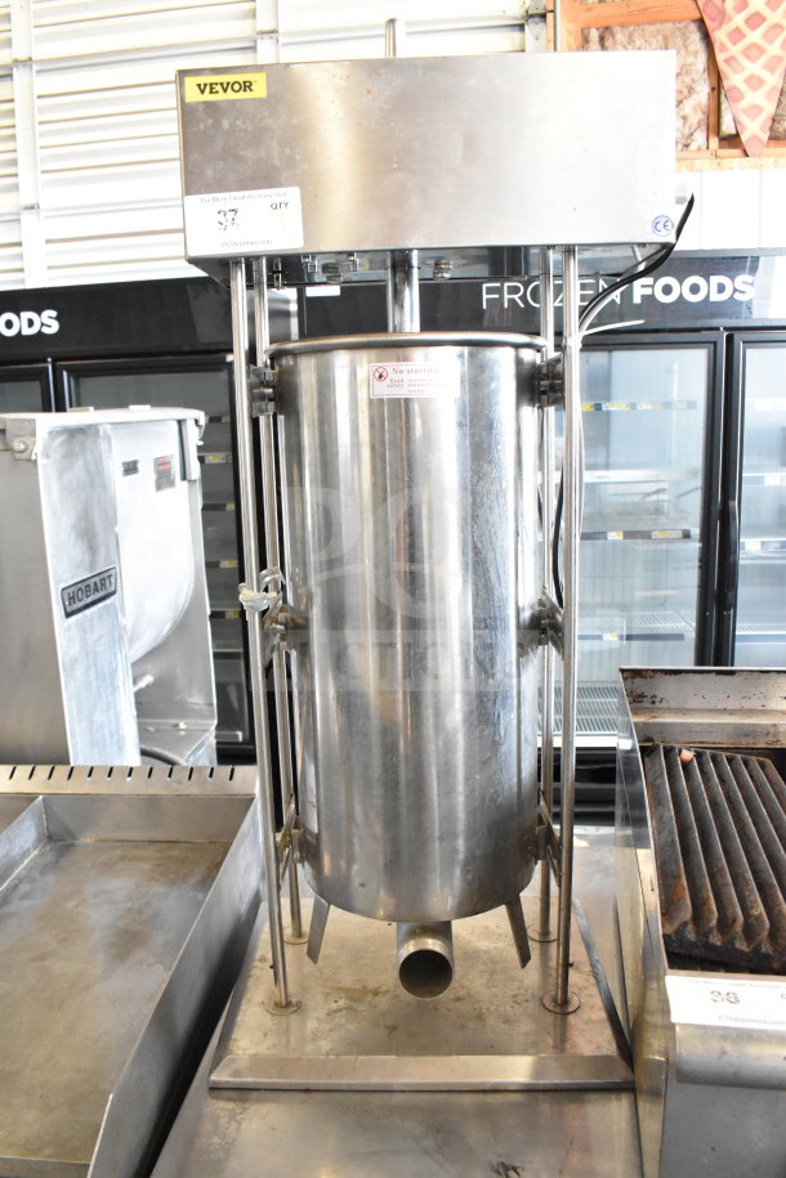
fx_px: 884
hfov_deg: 47.9
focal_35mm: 27
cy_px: 589
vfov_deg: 67.4
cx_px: 393
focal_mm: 18
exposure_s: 1/160
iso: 6400
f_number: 7.1
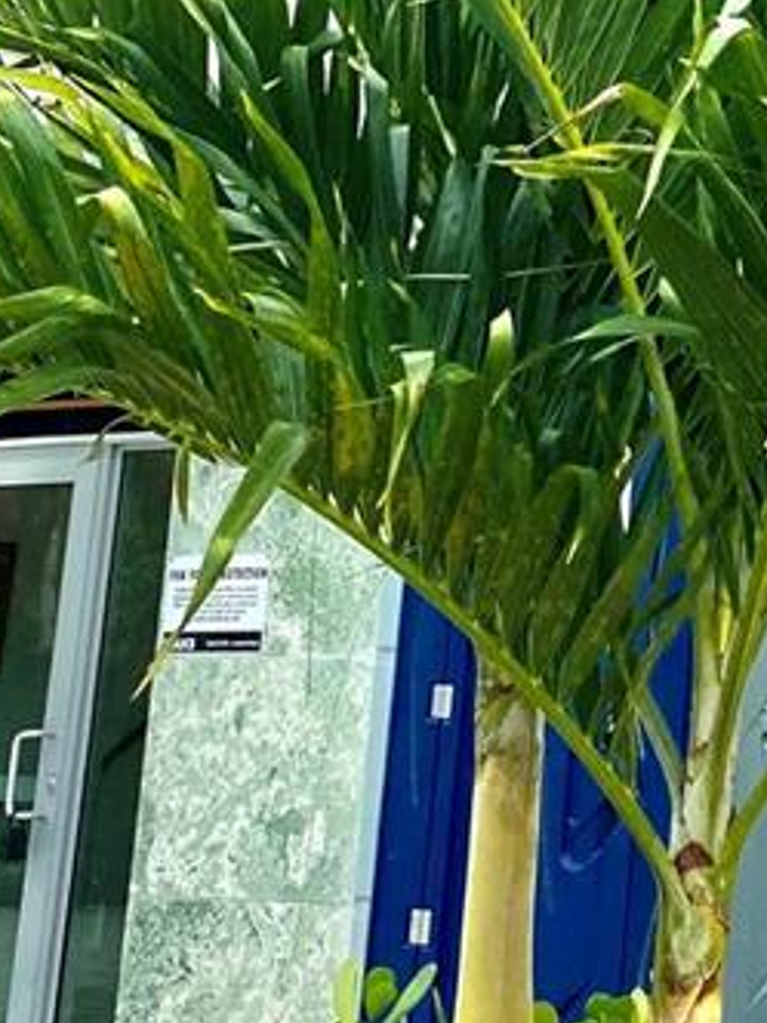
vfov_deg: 19.7
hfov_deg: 14.1
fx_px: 2777
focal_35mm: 94
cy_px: -176
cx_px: 1343
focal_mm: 4.25
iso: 32
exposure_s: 1/3125
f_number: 1.8
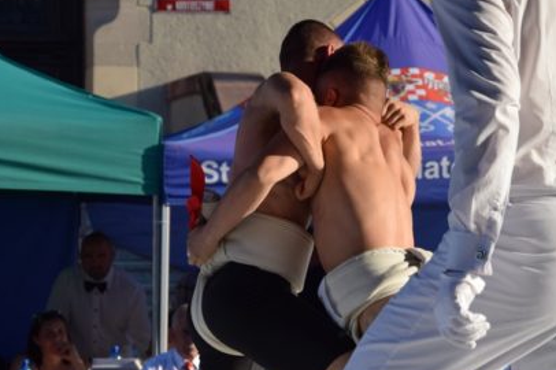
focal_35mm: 213
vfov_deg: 6.4
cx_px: 279
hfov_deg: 9.7
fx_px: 3286
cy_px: 297
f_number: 5.3
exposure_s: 1/1250
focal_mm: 75
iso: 400
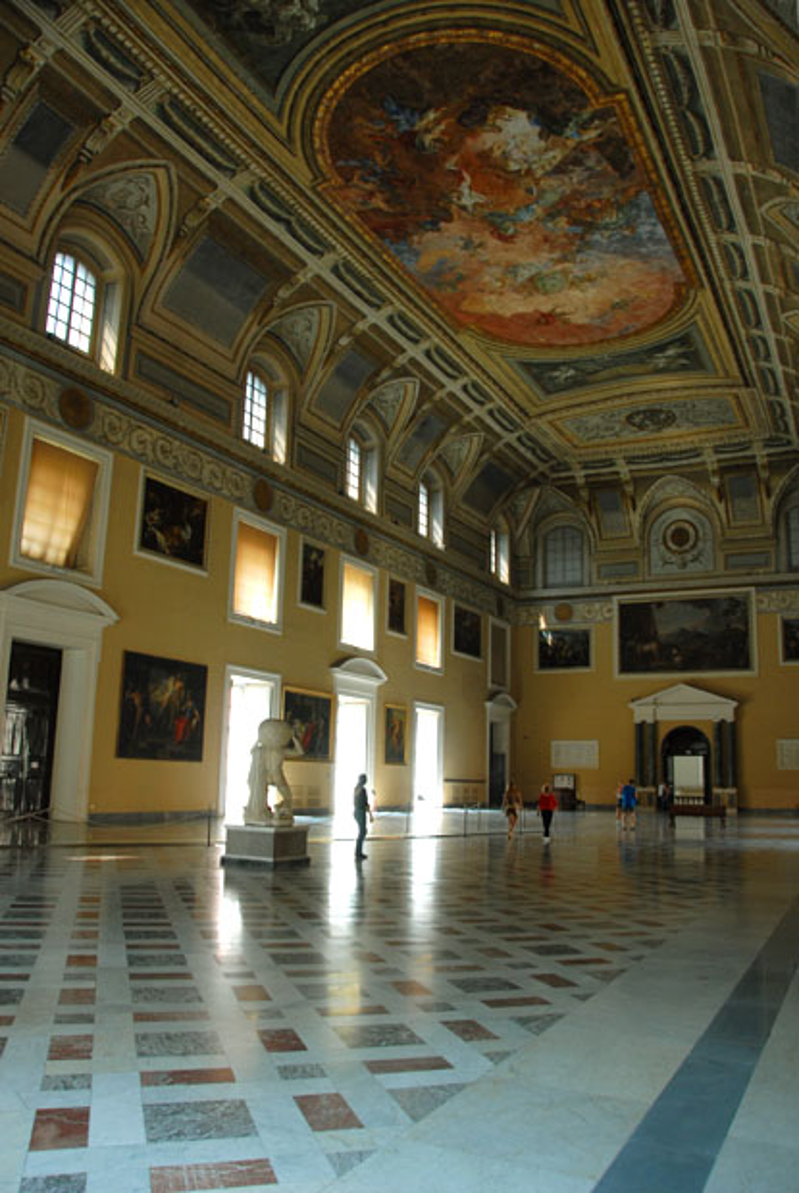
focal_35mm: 27
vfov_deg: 67.3
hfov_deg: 48.0
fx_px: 896
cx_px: 400
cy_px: 596
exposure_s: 1/30
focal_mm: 18
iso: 320
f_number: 5
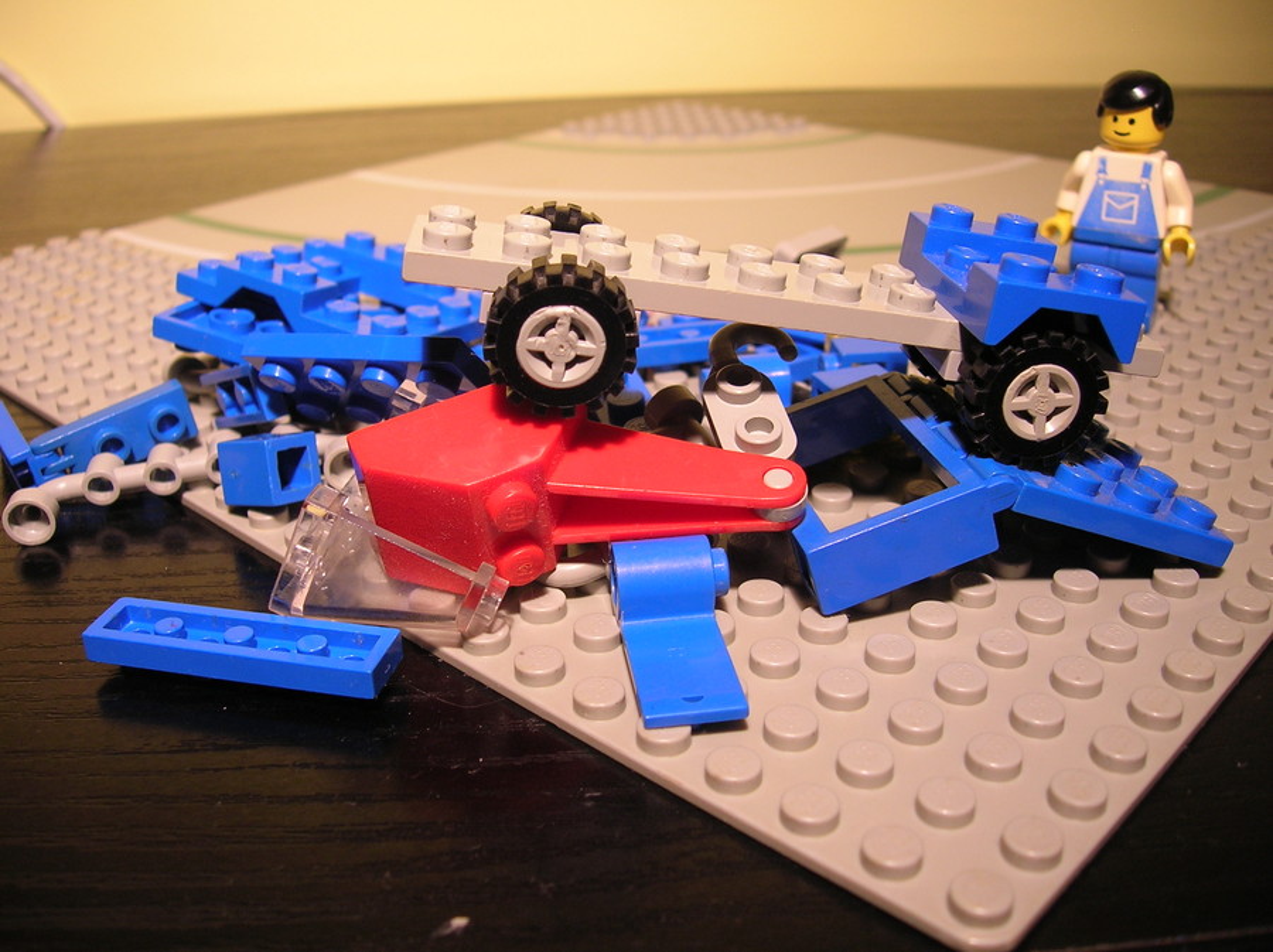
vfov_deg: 41.7
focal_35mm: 34
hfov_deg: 54.0
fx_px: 1249
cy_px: 476
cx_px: 636
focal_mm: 5.7
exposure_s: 1/8.9
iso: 50
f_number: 2.9
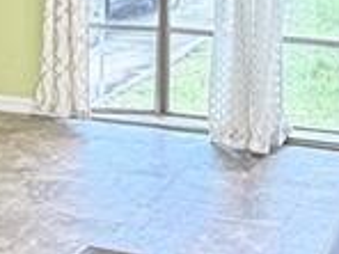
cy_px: -73
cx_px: 167
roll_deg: -0.2
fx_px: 950
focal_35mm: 97
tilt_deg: -4.2
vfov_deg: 14.6
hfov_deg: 20.2
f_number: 2.2
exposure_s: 1/60
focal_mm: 2.22
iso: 320
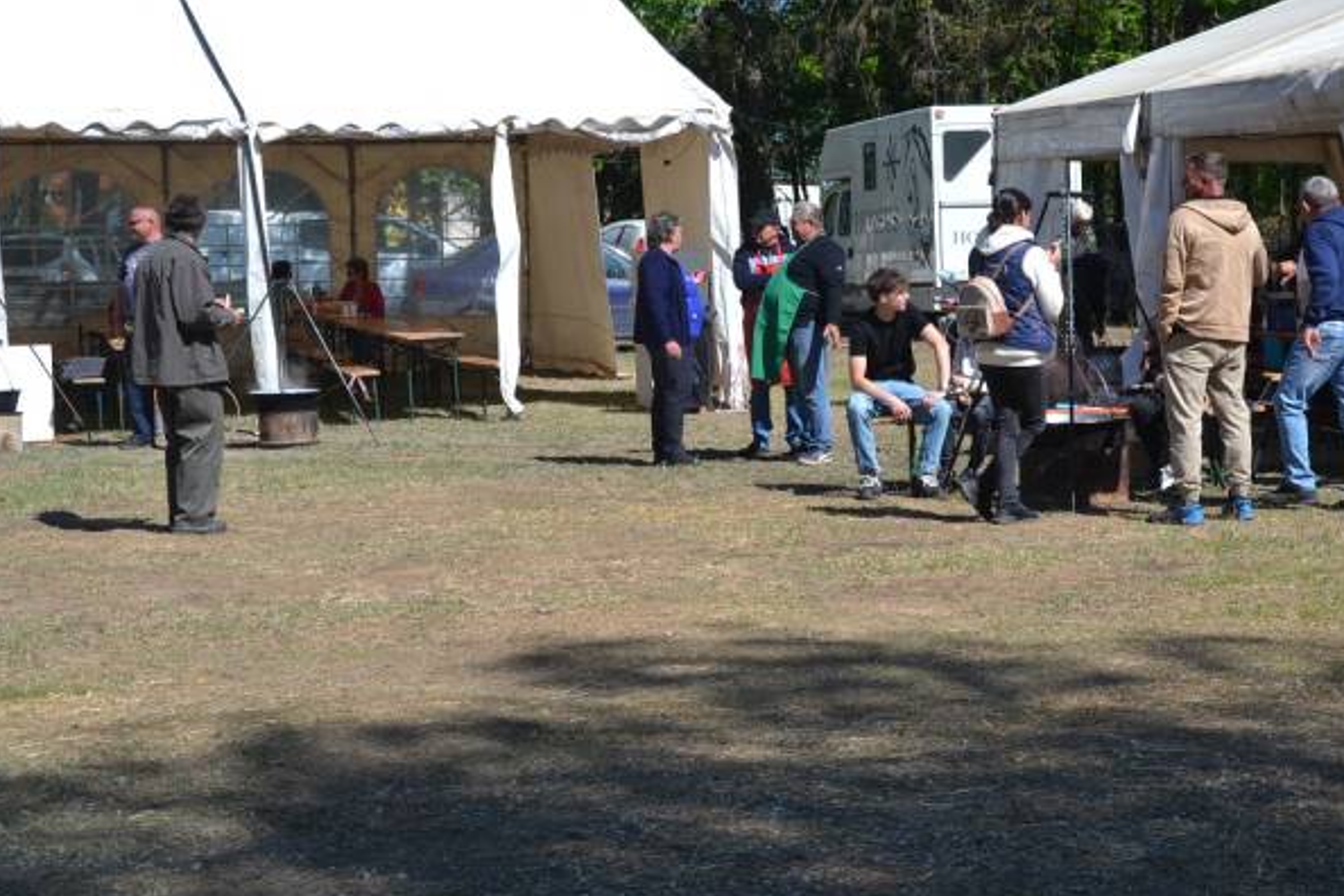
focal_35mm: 71
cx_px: 787
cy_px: 347
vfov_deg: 19.2
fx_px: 2638
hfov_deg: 28.5
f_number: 8
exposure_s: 1/250
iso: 100
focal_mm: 35
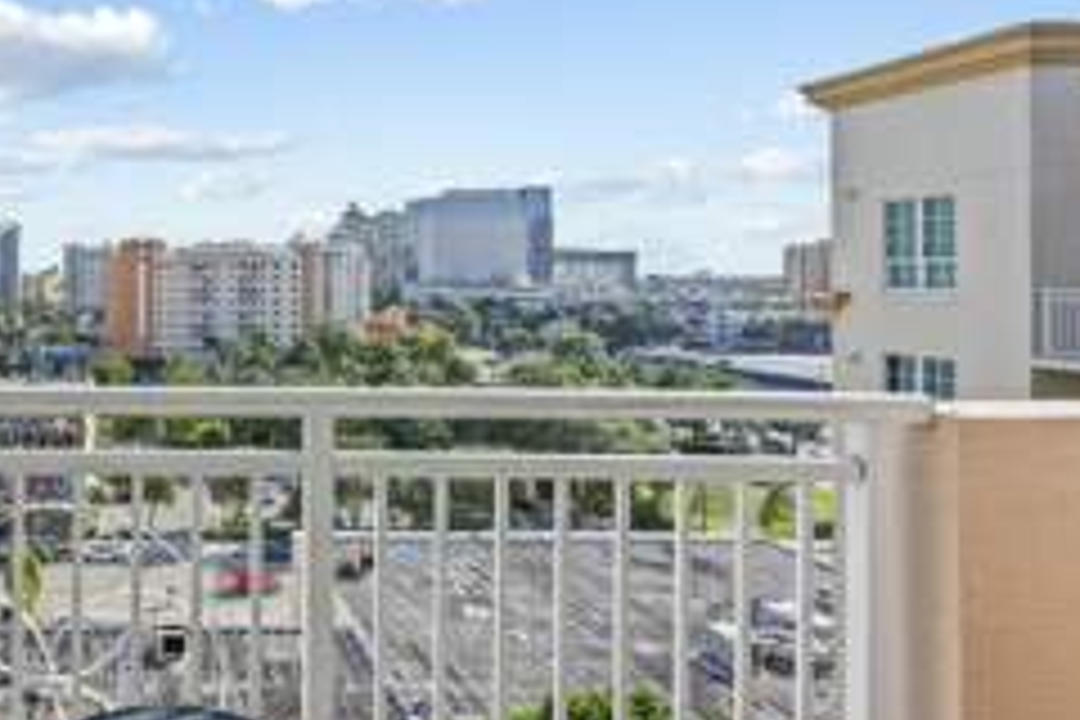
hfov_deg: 57.3
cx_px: 130
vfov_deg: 46.4
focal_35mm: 28
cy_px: 344
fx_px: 840
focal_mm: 14
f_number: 8
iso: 64
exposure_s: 1/100
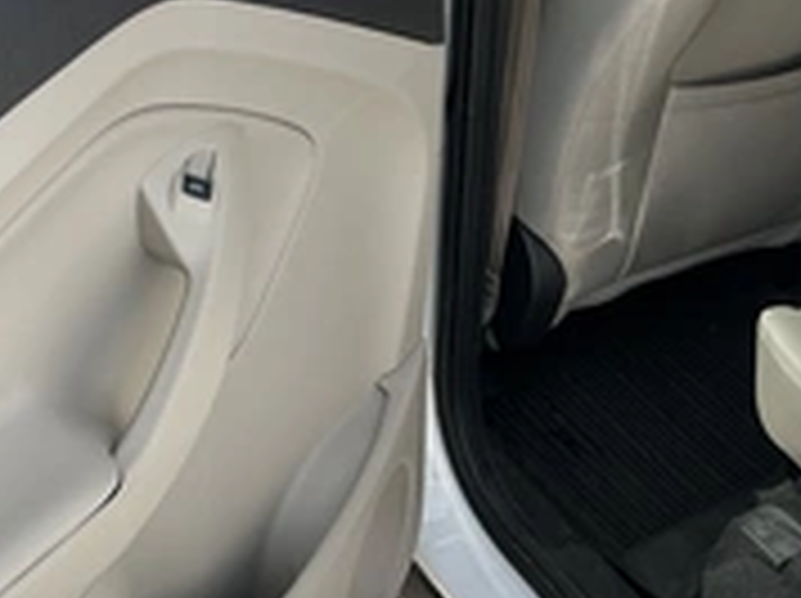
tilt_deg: -33.6
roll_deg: -3.0
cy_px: 274
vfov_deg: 23.2
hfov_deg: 30.8
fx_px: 1456
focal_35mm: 63
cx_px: 432
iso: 25
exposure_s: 1/613
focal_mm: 3
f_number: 1.8
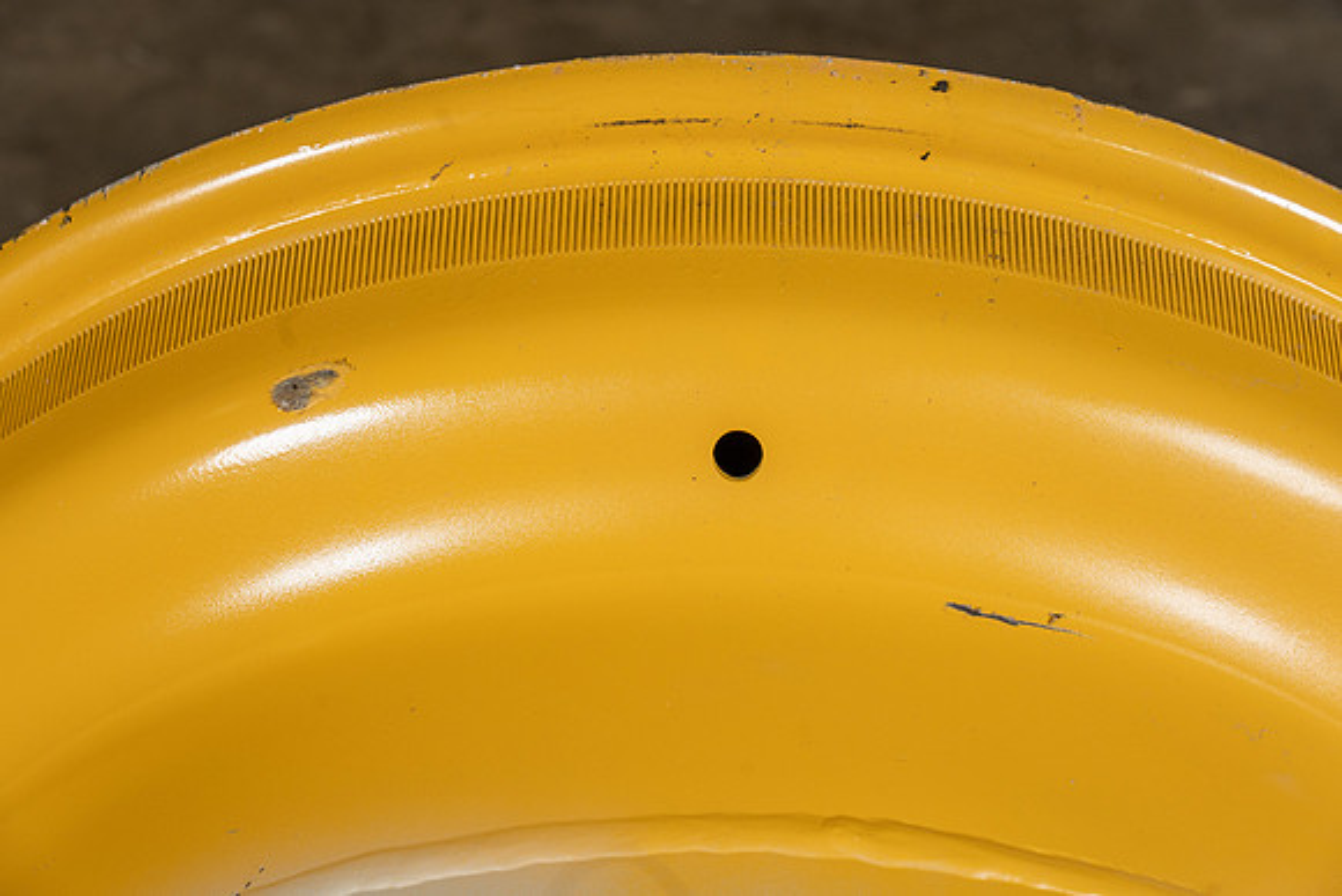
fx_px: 3467
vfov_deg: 14.7
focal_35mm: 93
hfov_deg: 21.9
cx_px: 671
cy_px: 448
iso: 800
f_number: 8
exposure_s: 1/250
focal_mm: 93
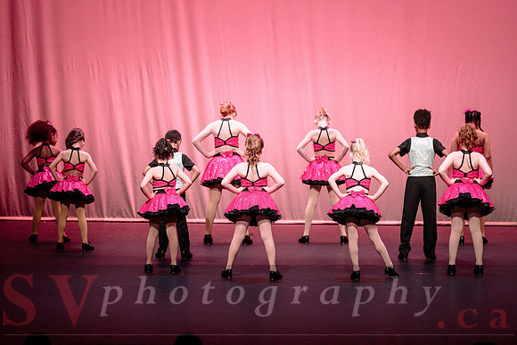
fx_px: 1988
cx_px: 255
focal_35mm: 138
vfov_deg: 9.9
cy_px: 173
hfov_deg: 14.8
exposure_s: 1/400
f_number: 2.8
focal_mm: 135
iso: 1250
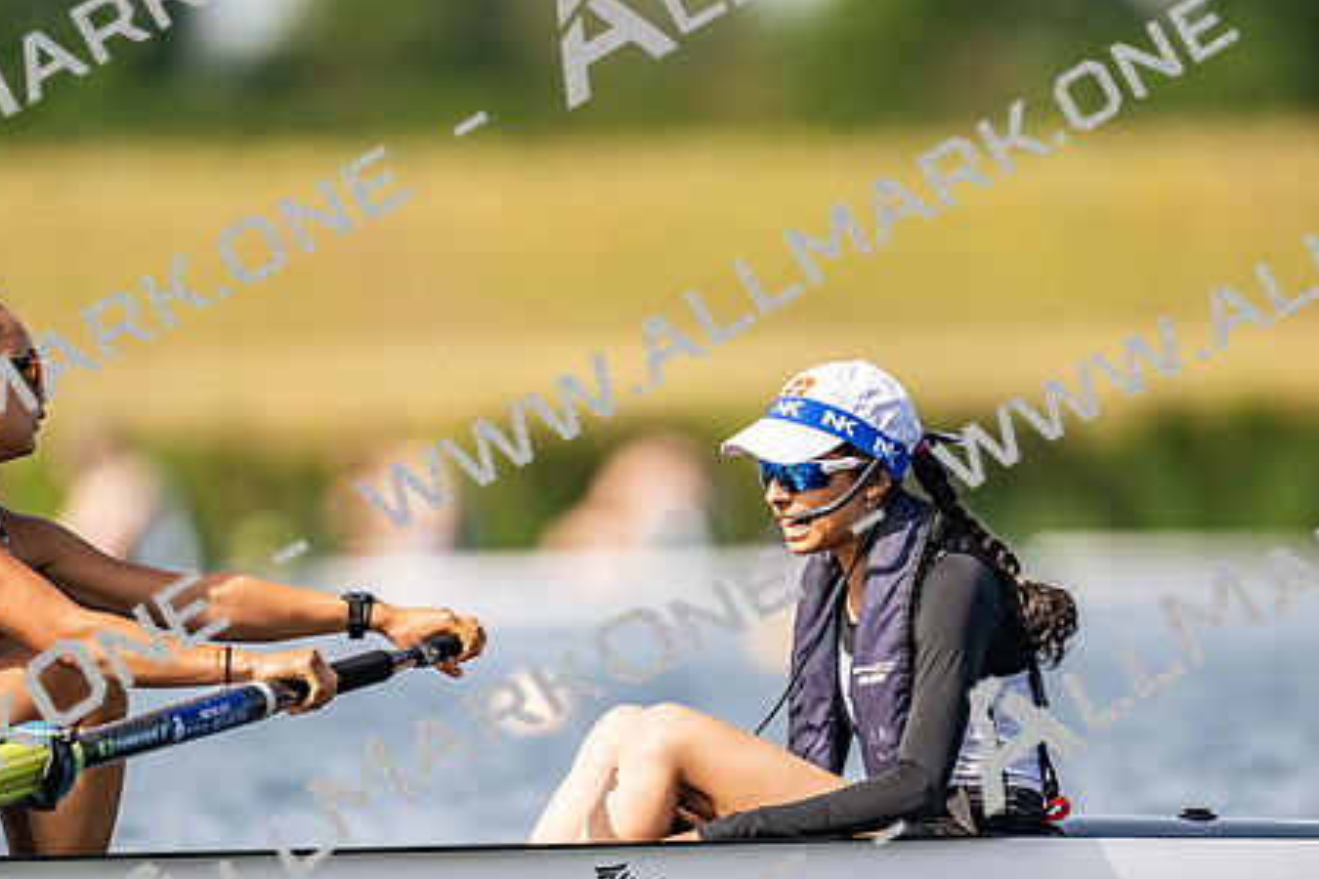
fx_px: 28356
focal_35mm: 774
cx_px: 718
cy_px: 538
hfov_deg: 2.7
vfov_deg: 1.8
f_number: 4
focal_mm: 600
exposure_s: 1/2500
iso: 180
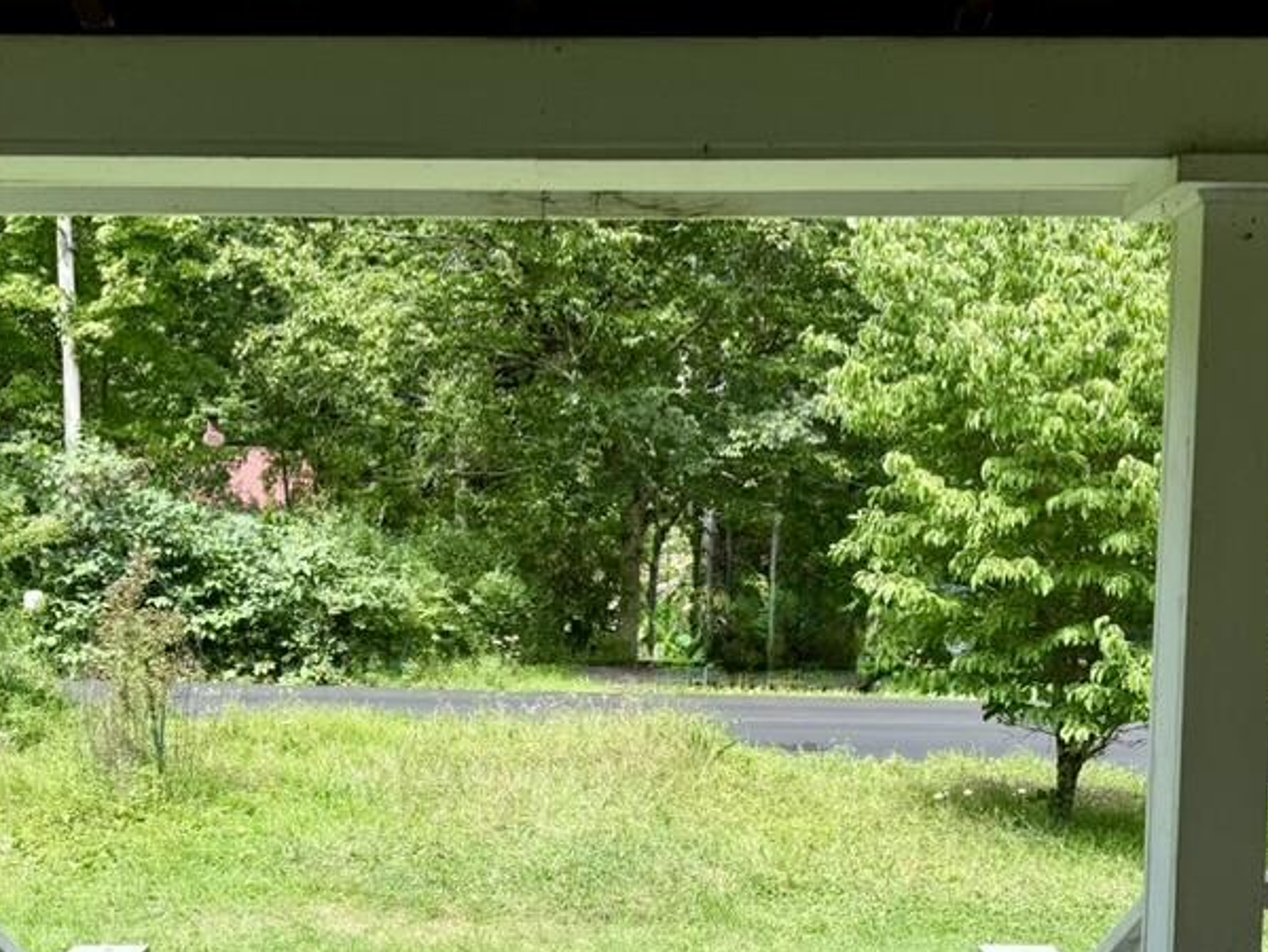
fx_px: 1503
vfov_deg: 34.4
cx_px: 588
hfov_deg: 45.7
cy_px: 724
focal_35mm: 41
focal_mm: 6.76
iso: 80
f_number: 1.78
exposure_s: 1/1250
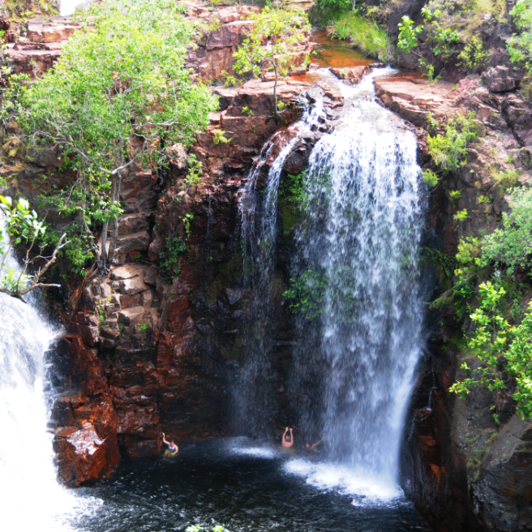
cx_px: 242
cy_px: 268
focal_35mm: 97
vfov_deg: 17.9
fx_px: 1687
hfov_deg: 17.9
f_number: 5
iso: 200
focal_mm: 50
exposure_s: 1/80
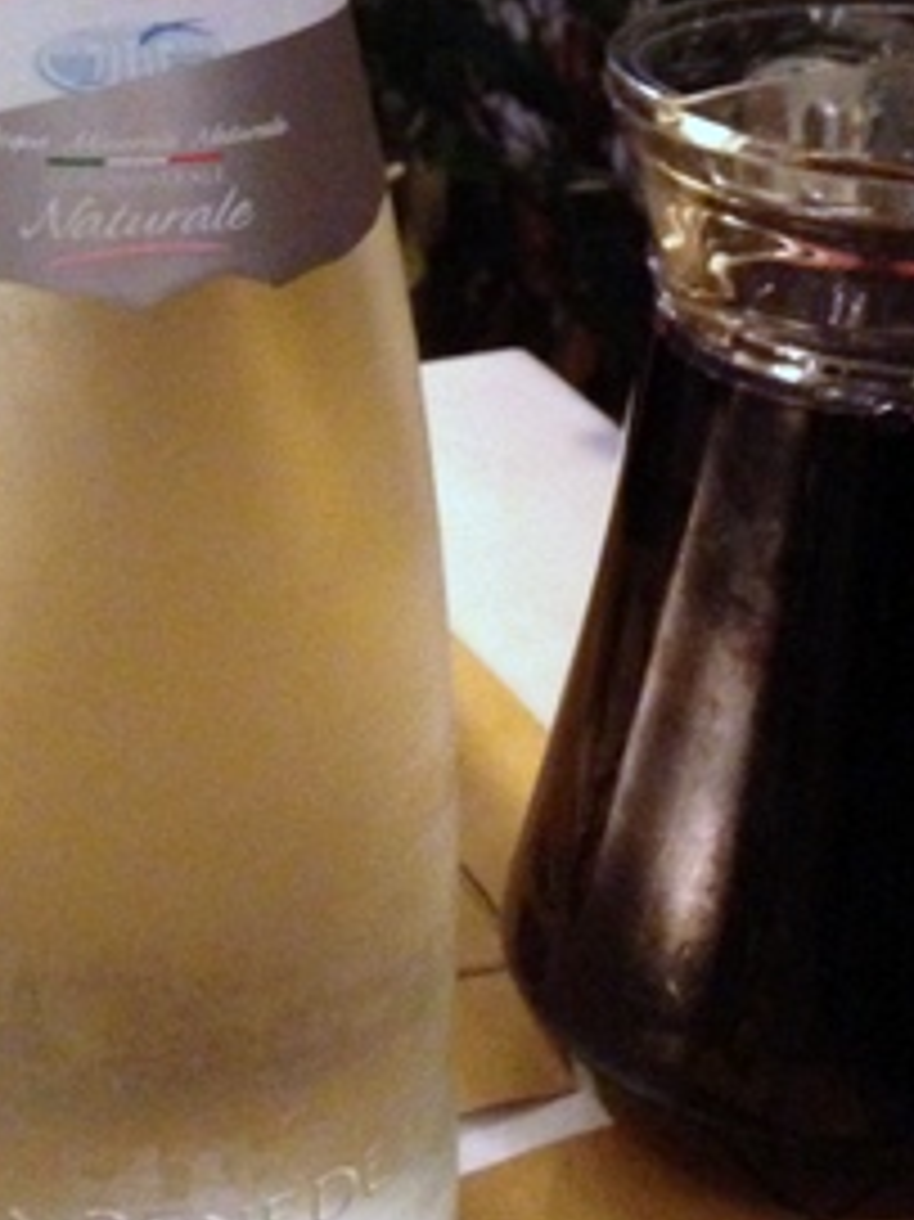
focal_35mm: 78
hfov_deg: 18.7
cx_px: 725
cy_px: 261
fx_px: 2748
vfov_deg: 24.7
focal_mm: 4.12
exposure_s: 1/15
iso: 800
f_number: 2.4
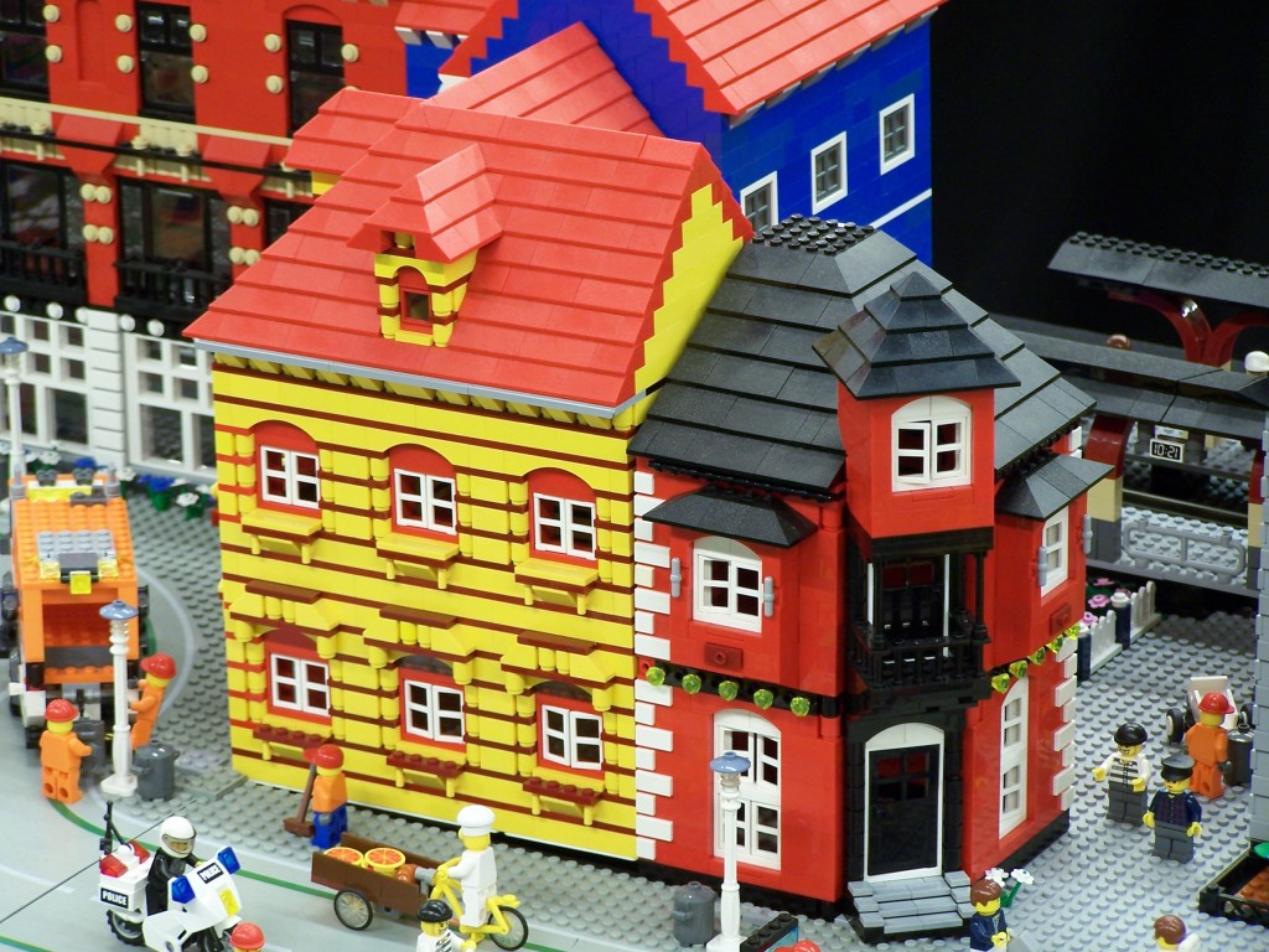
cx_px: 634
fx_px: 6195
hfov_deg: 11.7
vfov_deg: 8.8
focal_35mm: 169
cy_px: 476
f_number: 3.2
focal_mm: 28
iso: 80
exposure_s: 1/2
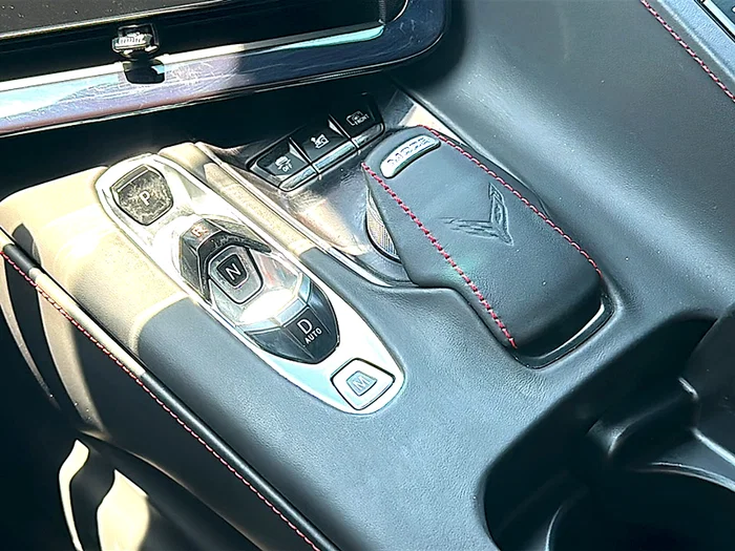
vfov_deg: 29.7
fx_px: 1040
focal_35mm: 49
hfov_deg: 38.9
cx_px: 368
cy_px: 276
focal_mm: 6.86
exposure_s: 1/198
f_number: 1.78
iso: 64
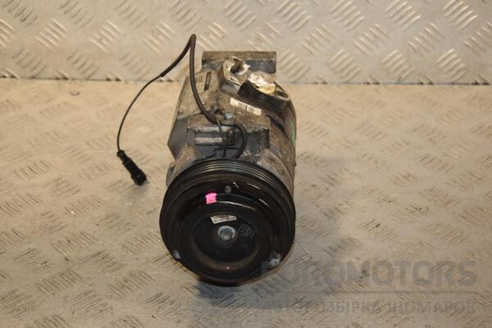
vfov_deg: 17.5
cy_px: 164
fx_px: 1066
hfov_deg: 26.0
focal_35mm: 78
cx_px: 246
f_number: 5.6
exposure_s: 1/200
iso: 800
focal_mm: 52
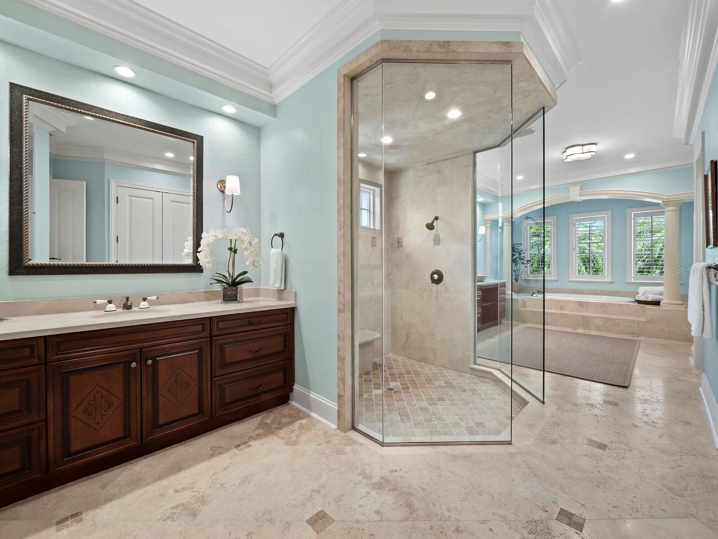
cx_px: 359
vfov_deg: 85.7
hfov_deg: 102.0
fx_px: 291
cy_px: 270
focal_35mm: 14
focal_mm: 7
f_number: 10
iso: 400
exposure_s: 1/4
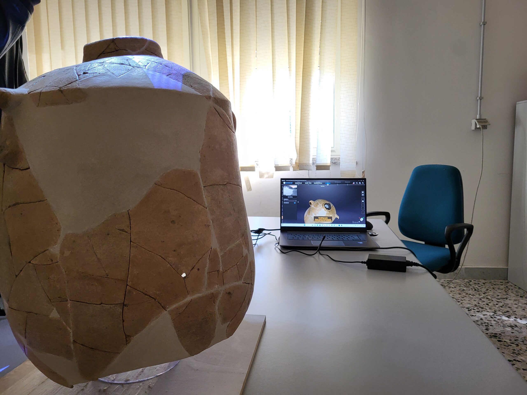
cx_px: 264
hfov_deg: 67.3
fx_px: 396
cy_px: 198
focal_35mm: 26
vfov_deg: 53.1
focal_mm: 5.4
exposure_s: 1/100
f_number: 1.8
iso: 200
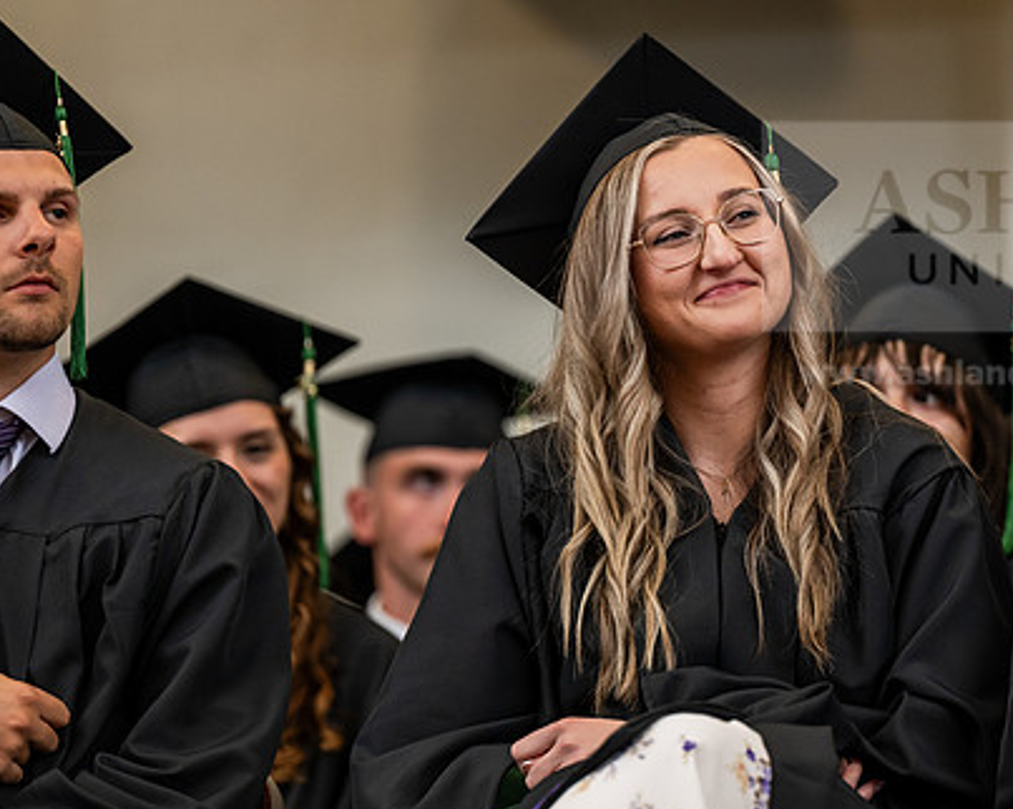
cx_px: 686
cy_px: 426
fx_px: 7701
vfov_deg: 6.0
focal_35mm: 257
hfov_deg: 7.5
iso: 1600
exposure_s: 1/200
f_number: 3.2
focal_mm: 190
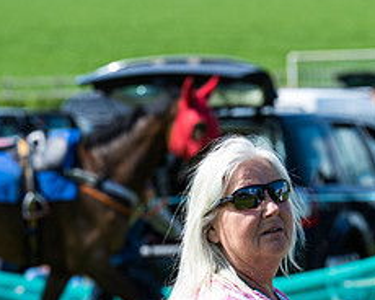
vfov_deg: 4.0
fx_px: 4284
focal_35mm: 386
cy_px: 314
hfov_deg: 5.0
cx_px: 321
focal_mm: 135
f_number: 5.6
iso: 50
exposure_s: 1/250
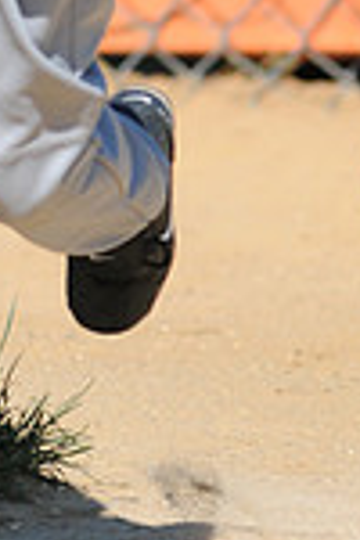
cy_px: -259
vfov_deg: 1.2
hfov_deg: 0.8
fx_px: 26113
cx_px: -52
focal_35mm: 1741
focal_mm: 300
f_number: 4
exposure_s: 1/2000
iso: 200
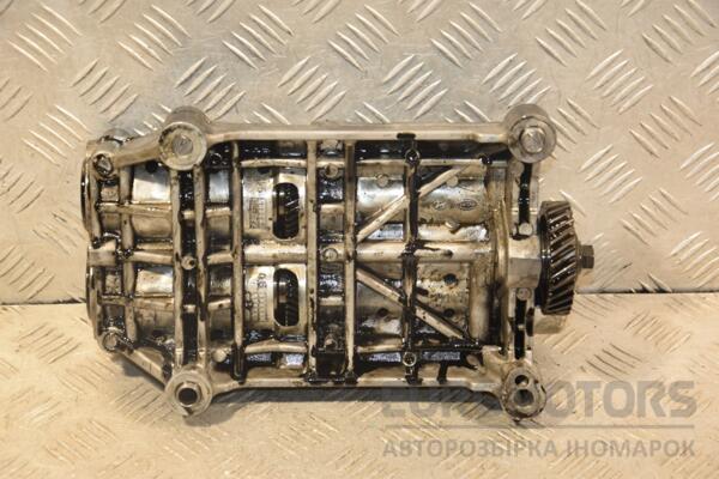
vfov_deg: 15.7
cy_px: 240
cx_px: 360
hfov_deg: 23.4
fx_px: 1737
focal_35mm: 87
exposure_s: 1/125
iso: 800
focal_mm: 58
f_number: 5
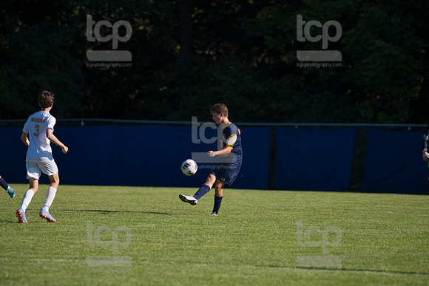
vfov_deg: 3.4
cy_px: 143
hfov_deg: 5.2
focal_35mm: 400
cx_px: 214
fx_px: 4768
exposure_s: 1/2000
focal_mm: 400
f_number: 5.6
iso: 320
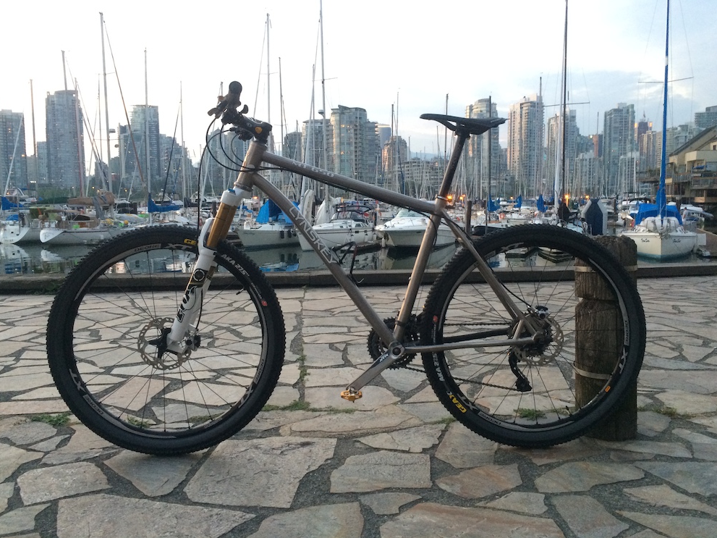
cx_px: 367
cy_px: 262
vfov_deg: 45.4
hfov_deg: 58.4
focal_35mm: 31
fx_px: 642
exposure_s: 1/30
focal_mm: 4.12
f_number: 2.2
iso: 200
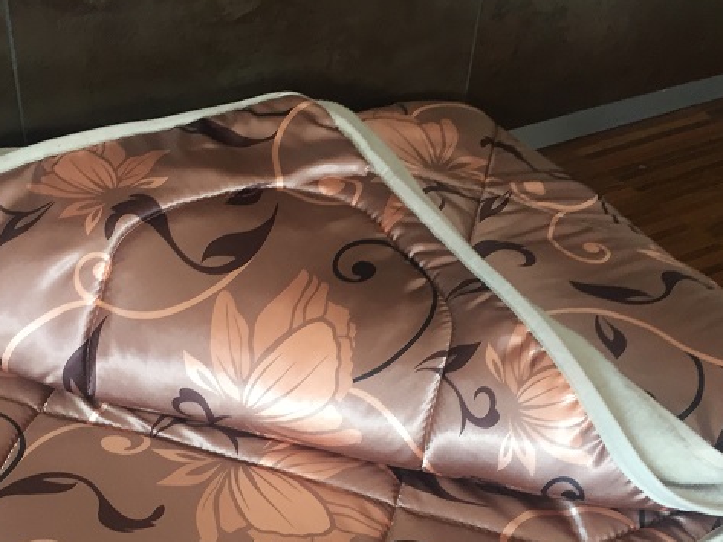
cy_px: 453
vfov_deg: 28.9
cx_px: 275
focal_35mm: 49
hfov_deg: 38.7
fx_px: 1024
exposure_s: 1/33
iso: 80
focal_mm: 4.15
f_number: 2.2
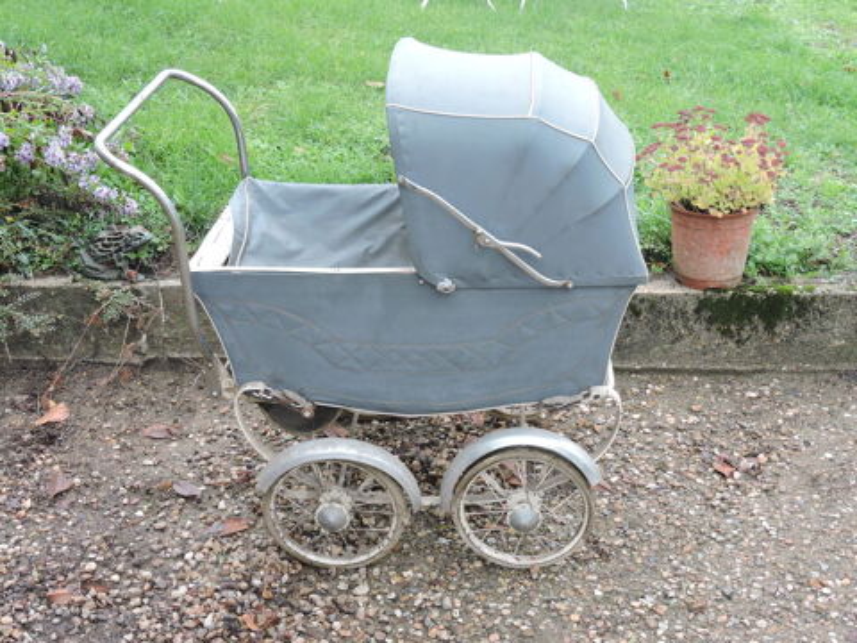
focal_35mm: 45
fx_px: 1114
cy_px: 322
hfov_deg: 42.1
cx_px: 428
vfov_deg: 32.2
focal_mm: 8.1
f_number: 4
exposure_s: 1/50
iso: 100
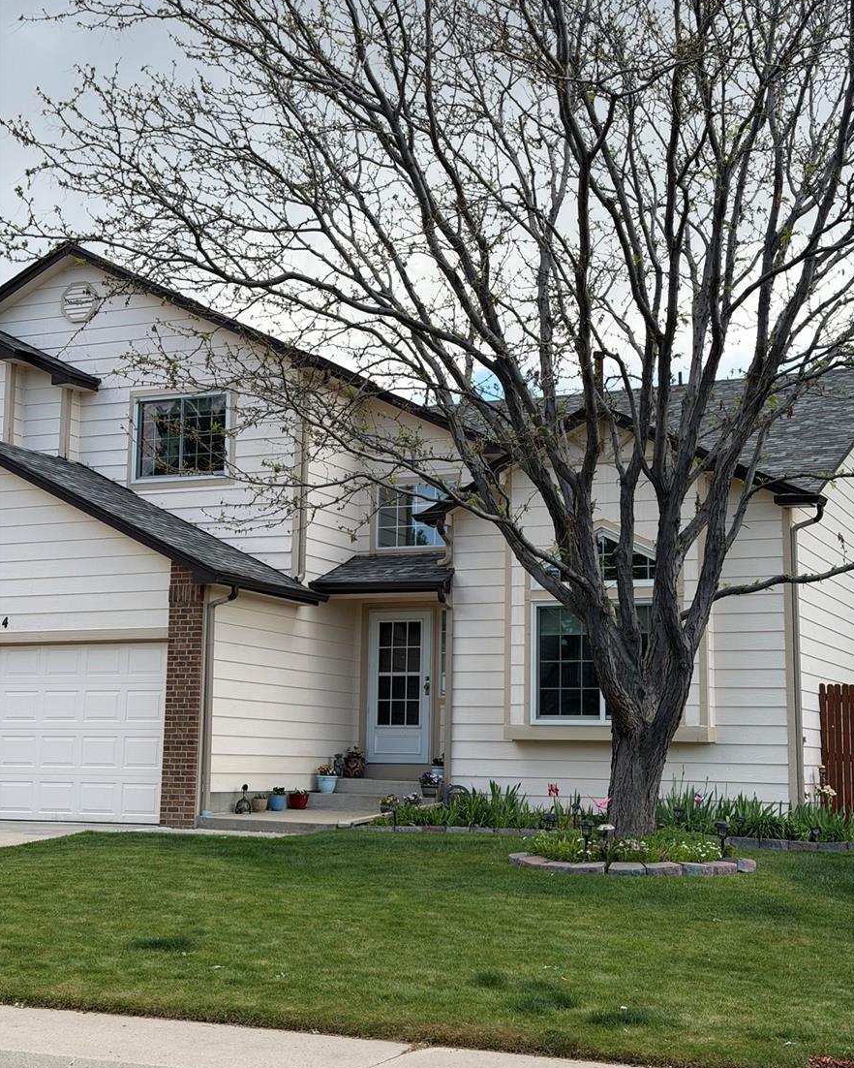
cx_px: 433
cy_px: 553
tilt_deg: +7.7
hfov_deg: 29.7
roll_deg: -0.8
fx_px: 1611
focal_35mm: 51
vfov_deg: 36.6
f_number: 1.78
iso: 64
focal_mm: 6.76
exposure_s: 1/1678
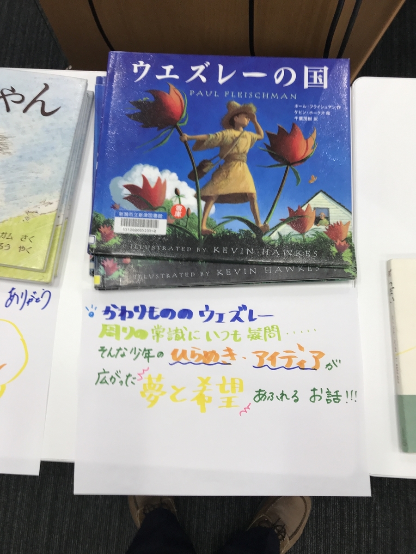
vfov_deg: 63.4
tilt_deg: -77.2
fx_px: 449
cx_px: 208
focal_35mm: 28
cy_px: 277
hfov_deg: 49.7
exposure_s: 1/100
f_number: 1.8
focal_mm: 3.99
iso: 40
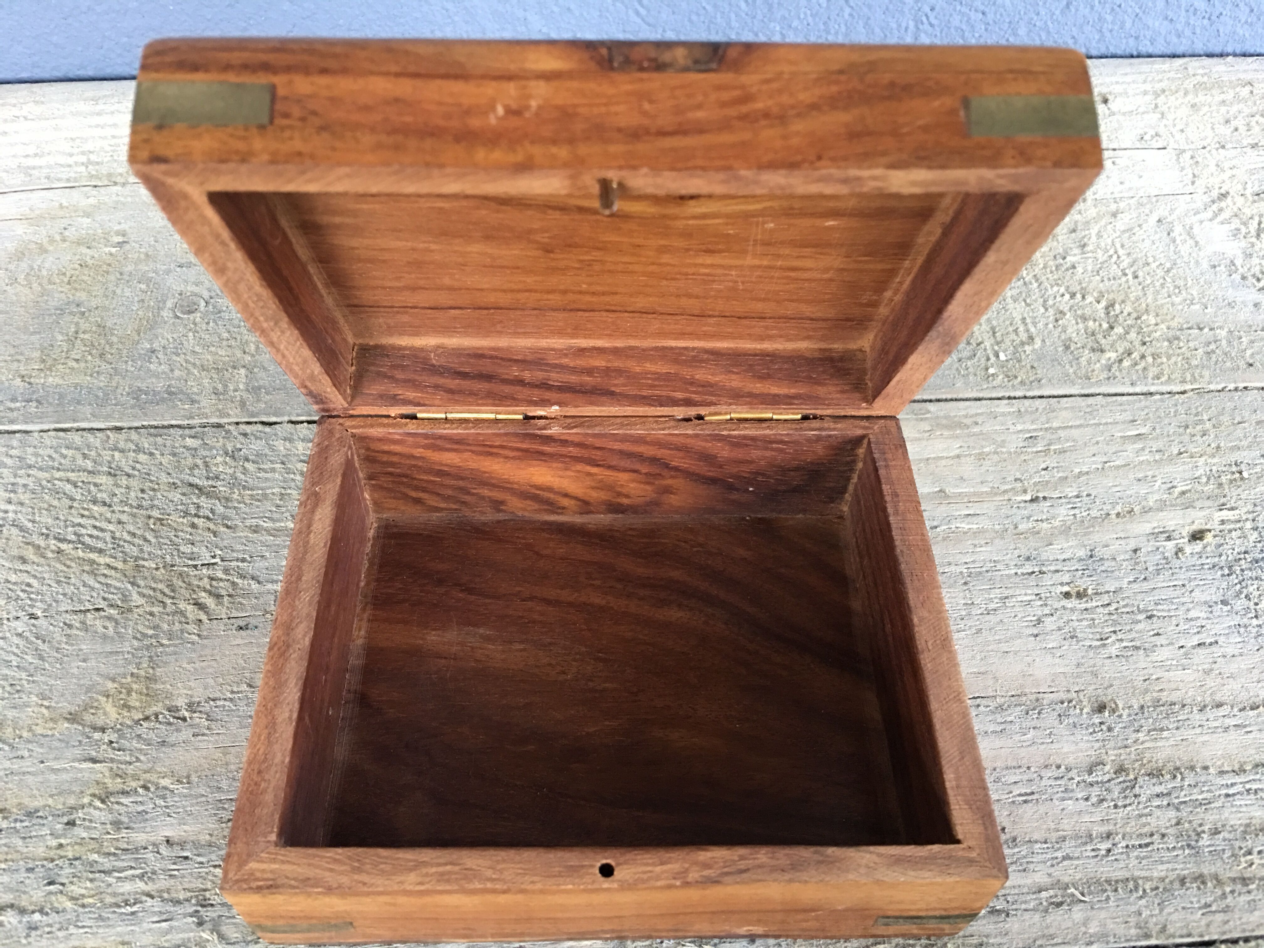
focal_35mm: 29
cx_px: 632
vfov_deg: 48.2
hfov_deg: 61.7
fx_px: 1059
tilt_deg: -50.8
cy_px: 474
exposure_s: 1/17
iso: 100
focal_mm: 4.15
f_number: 2.2
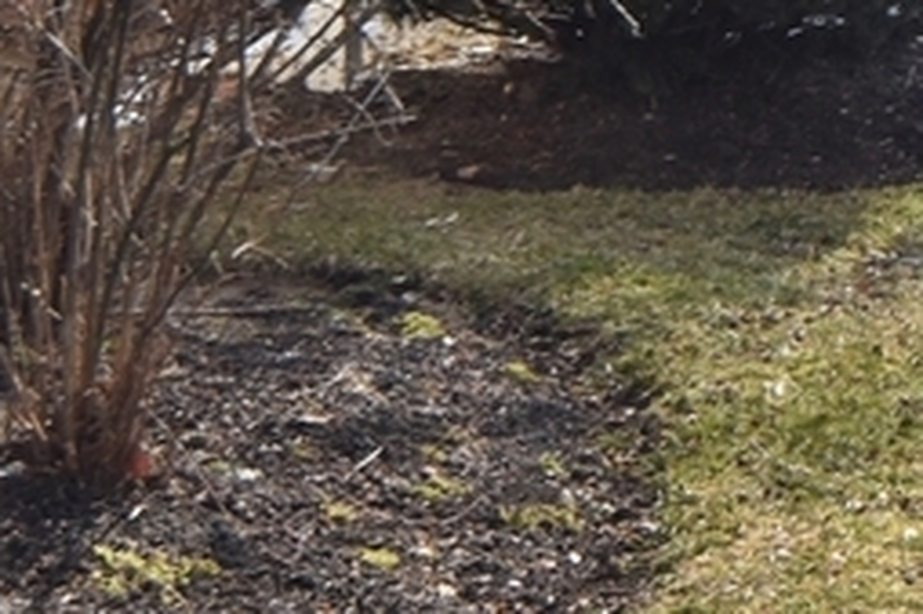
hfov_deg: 12.9
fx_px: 3920
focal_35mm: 153
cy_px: -302
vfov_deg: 8.7
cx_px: 1275
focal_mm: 16
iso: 200
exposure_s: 1/350
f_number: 9.5
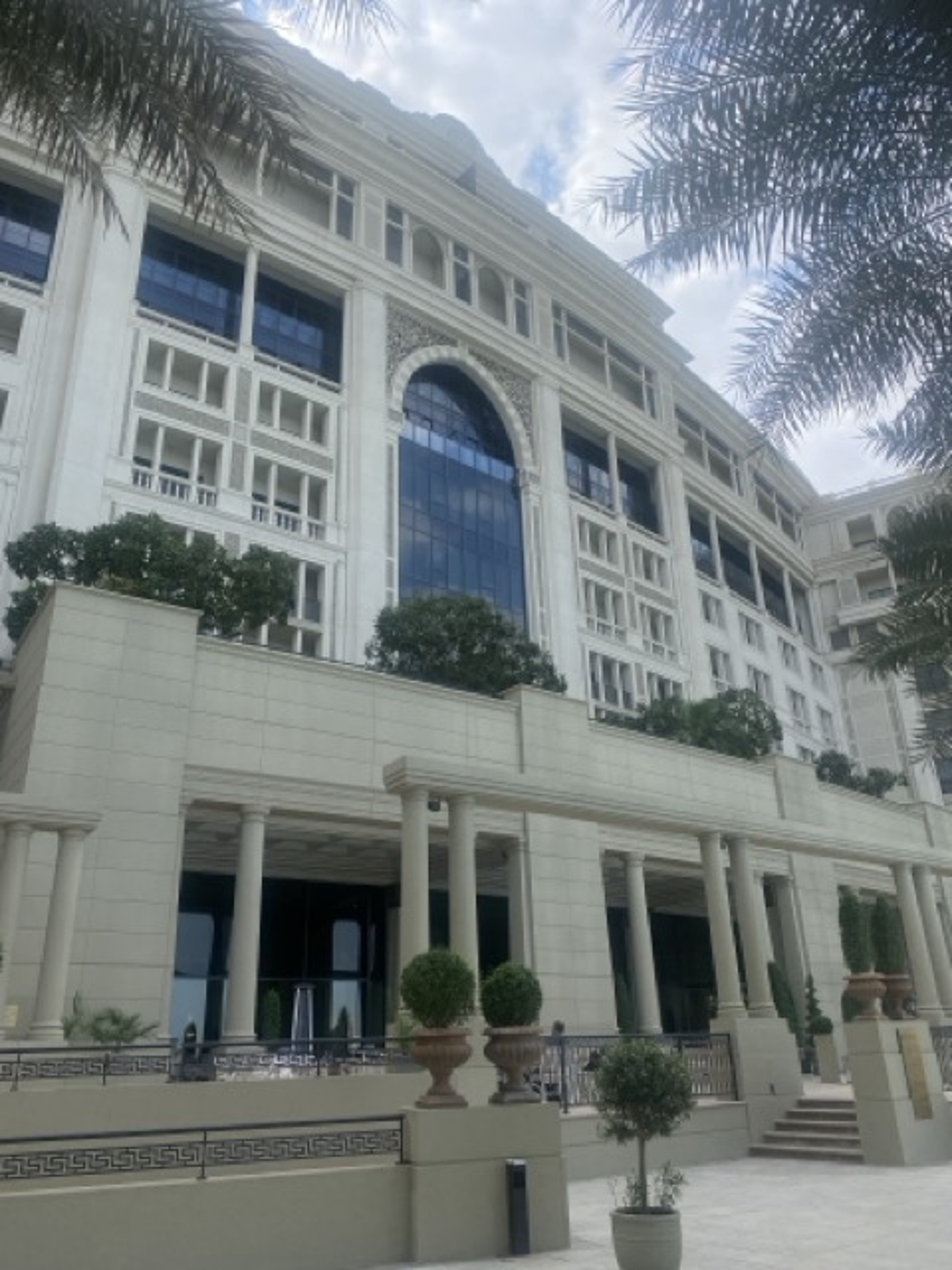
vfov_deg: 67.3
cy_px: 635
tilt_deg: +26.2
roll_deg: +1.5
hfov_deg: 53.1
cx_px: 476
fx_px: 953
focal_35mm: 26
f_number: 1.8
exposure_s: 1/3610
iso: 32
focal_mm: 4.25
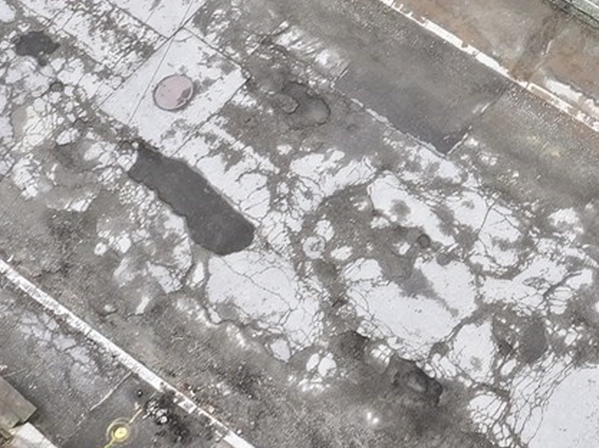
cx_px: 1016
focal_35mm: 118
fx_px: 2040
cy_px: -482
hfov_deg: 14.9
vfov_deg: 11.2
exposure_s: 1/160
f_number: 2.8
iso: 120
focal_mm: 12.3
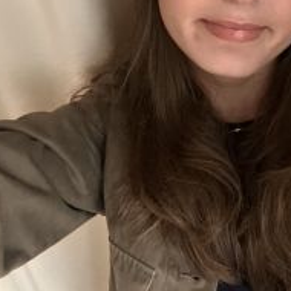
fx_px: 457
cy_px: 62
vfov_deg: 34.4
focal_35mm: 48
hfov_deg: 34.4
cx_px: 230
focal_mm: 2.71
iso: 1000
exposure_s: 1/15
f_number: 2.2
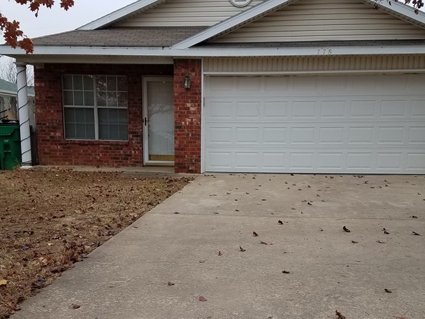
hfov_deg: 44.8
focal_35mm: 42
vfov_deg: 34.0
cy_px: 213
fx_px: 515
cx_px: 217
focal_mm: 4.2
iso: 40
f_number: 1.7
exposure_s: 1/135
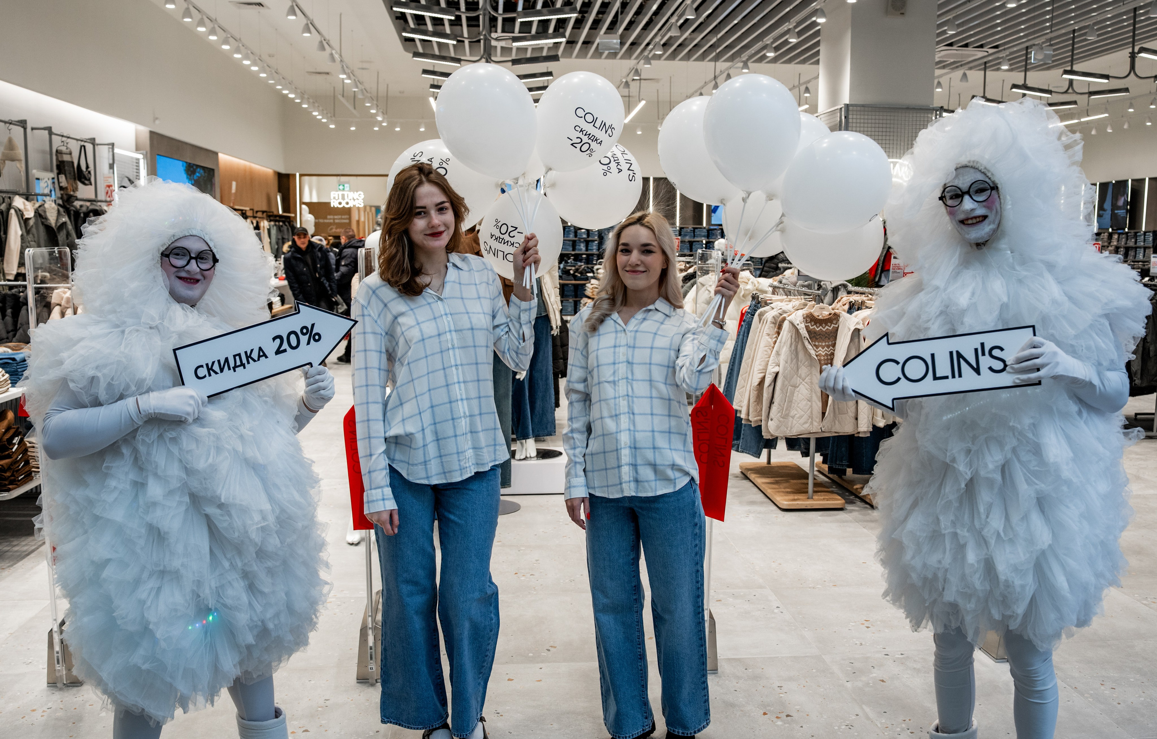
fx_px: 1030
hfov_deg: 58.6
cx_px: 594
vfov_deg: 39.5
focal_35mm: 32
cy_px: 389
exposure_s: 1/250
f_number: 4
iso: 800
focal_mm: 28
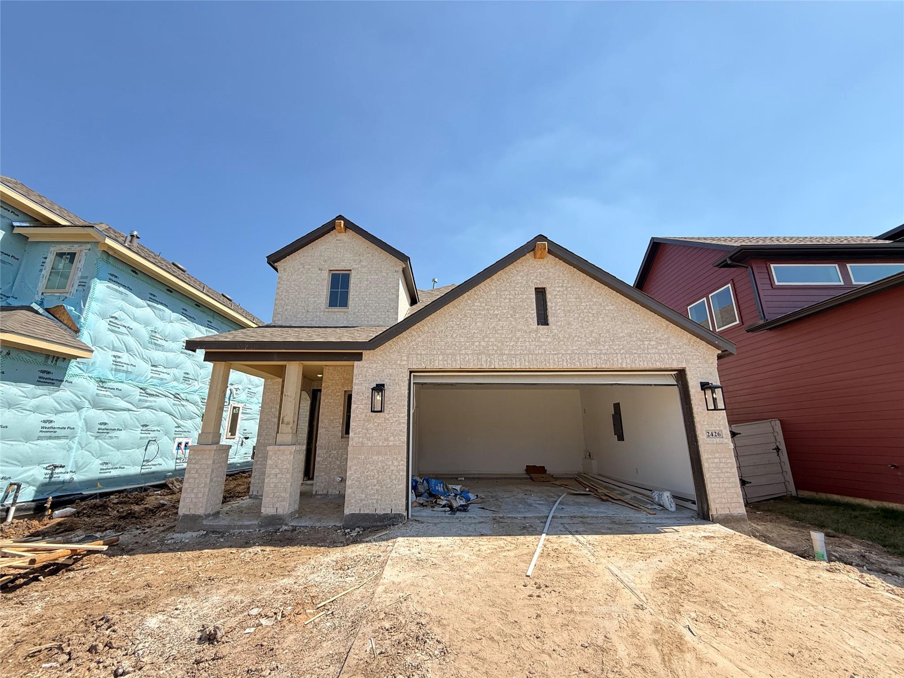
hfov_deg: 102.1
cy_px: 339
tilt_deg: +15.6
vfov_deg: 85.7
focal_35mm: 14
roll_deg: -0.7
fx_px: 366
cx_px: 452
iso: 50
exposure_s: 1/658
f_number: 2.2
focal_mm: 2.22
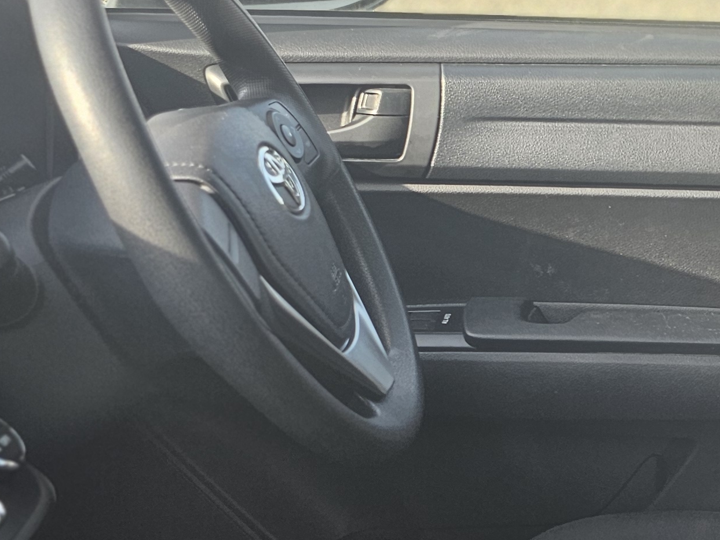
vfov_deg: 19.5
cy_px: 493
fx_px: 1539
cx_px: 919
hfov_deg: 23.5
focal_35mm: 74
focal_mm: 6.3
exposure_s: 1/100
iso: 32
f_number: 1.7
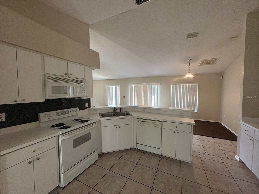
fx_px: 105
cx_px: 130
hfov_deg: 102.1
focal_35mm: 14
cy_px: 97
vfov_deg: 85.7
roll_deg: +0.3
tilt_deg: -2.5
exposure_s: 1/60
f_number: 2.2
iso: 250
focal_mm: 2.22
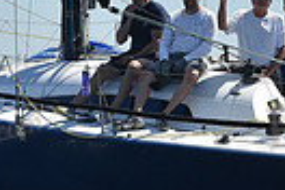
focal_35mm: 307
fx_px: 2430
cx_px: 155
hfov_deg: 6.7
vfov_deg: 4.5
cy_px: 12
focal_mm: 70
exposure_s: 1/1250
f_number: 8
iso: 250
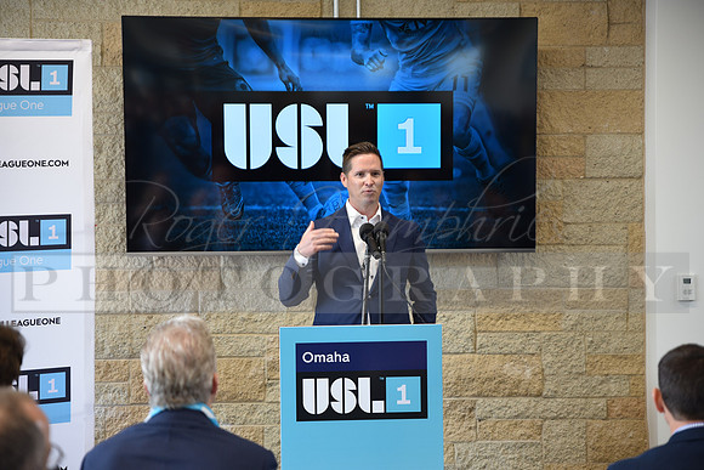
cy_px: 235
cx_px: 352
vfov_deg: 19.5
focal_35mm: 70
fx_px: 1369
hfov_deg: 28.8
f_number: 2.8
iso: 400
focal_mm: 70
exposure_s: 1/60
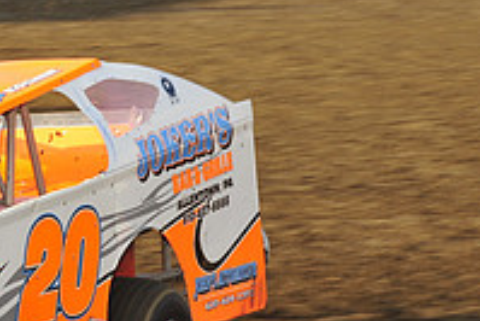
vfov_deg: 4.2
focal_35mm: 326
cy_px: 200
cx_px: -212
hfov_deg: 6.2
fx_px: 4350
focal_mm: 112
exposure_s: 1/320
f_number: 9
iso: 400
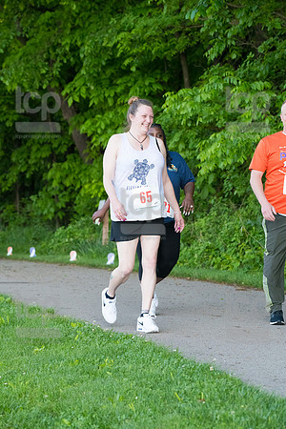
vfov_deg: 17.1
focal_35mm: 120
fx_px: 1430
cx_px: 143
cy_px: 214
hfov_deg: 11.4
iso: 4000
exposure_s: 1/1600
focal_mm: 120
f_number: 5.6
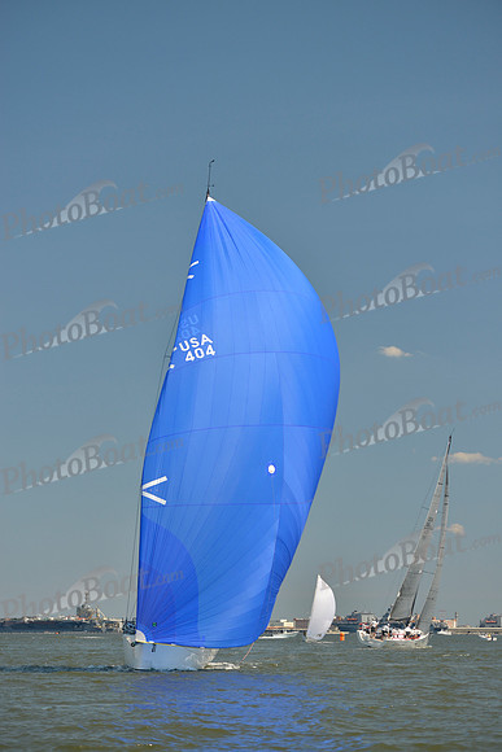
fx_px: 2090
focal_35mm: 100
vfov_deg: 20.4
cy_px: 376
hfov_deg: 13.7
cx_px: 251
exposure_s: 1/1250
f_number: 4
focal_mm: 100
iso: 200
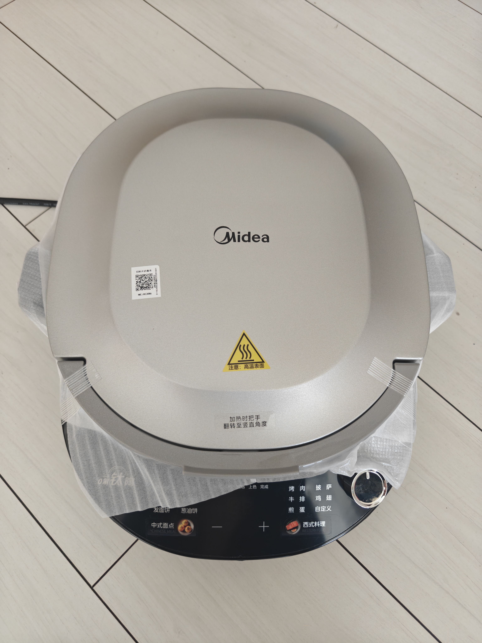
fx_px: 427
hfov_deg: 58.9
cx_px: 241
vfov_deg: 73.9
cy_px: 322
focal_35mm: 23
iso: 500
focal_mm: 6.06
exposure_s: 1/100
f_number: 1.6
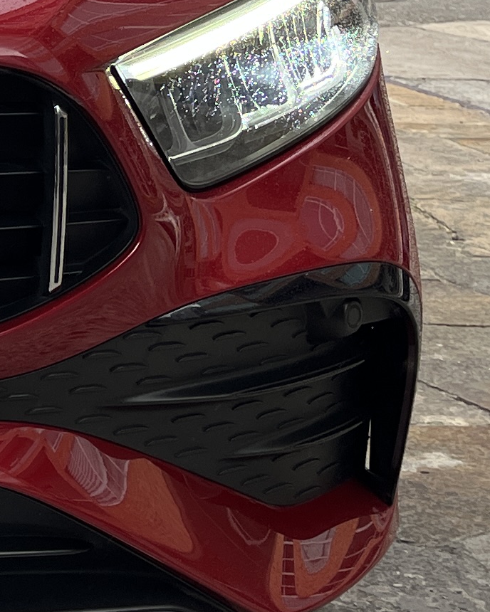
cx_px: -507
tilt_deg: -4.8
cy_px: 9
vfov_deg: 15.9
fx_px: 2157
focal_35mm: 119
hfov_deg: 11.6
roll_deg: +1.3
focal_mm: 5.1
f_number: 1.6
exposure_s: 1/727
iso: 50
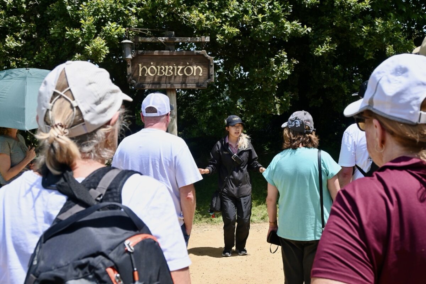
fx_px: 488
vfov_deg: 32.4
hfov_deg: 47.2
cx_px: 213
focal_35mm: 41
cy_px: 142
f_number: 6.3
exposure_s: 1/320
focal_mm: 27.5
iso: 100
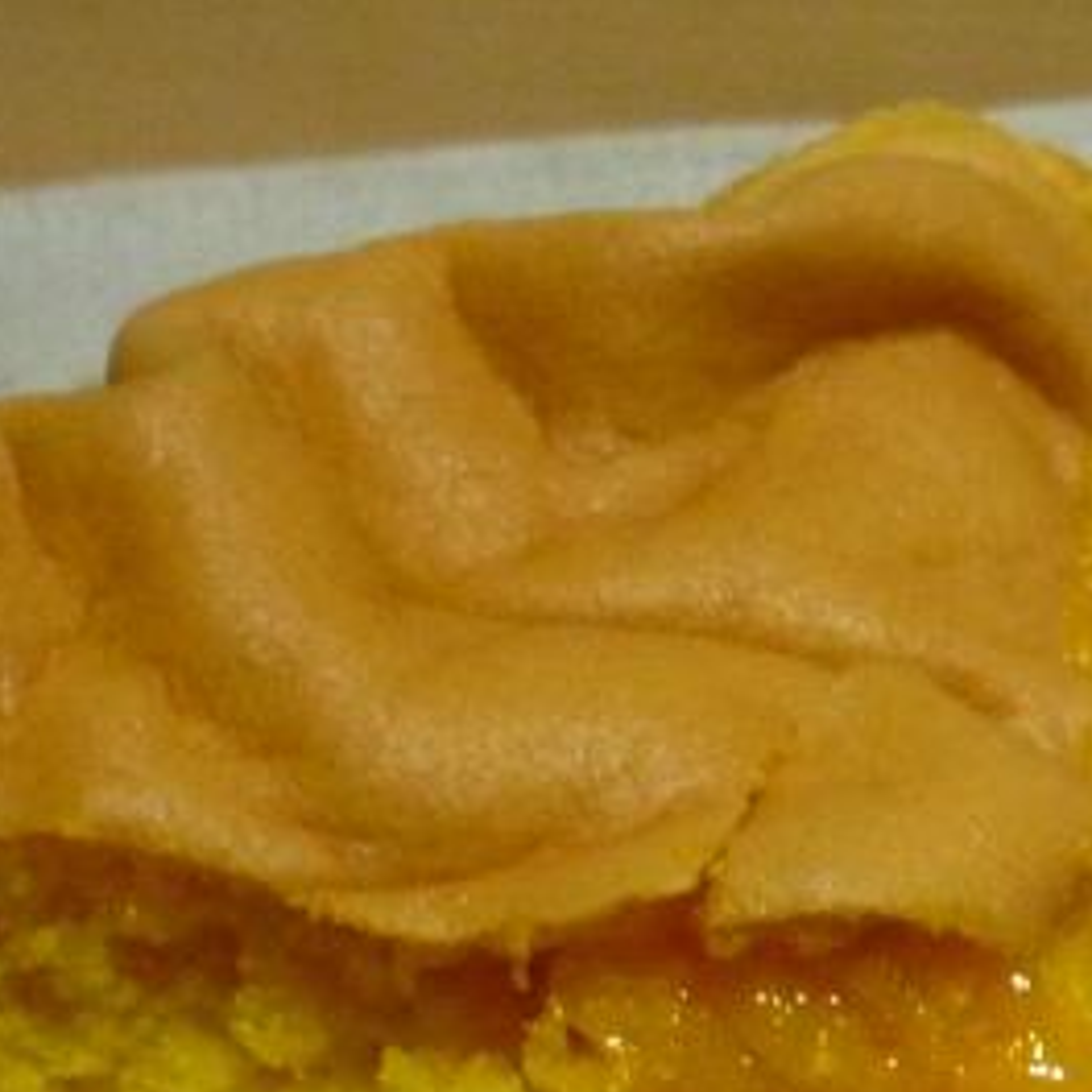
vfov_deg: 16.2
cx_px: 1096
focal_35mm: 107
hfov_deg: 16.0
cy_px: 782
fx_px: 3819
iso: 400
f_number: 2.8
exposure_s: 1/13
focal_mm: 4.5
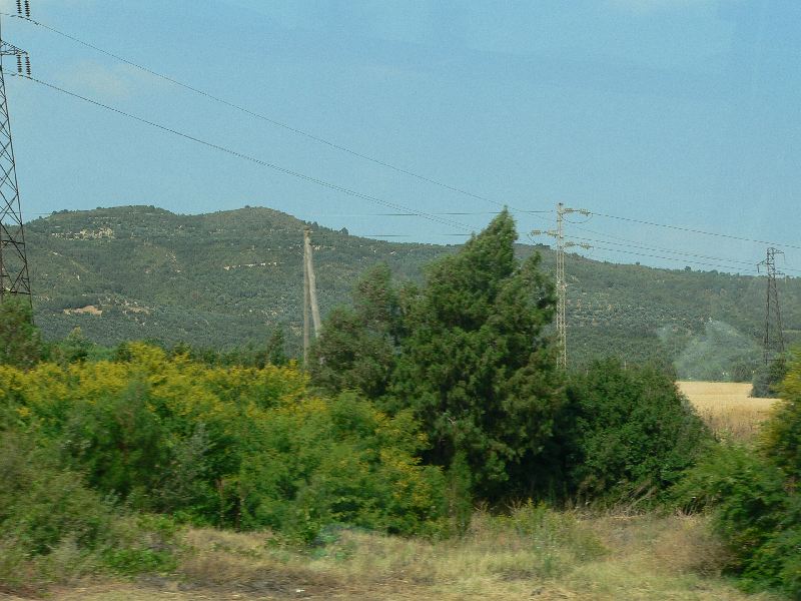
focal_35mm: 85
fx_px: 1967
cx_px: 400
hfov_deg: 23.0
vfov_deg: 17.4
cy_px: 300
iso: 80
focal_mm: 14.2
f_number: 5.2
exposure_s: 1/500
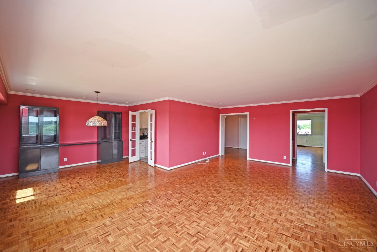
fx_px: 147
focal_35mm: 14
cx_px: 188
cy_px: 126
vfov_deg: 81.2
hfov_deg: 104.3
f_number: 5
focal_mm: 14
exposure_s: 1/100
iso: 200
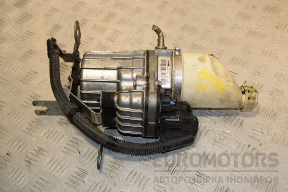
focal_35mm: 48
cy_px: 96
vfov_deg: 28.1
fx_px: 384
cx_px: 144
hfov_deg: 41.1
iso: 800
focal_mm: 32
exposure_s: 1/200
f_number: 9
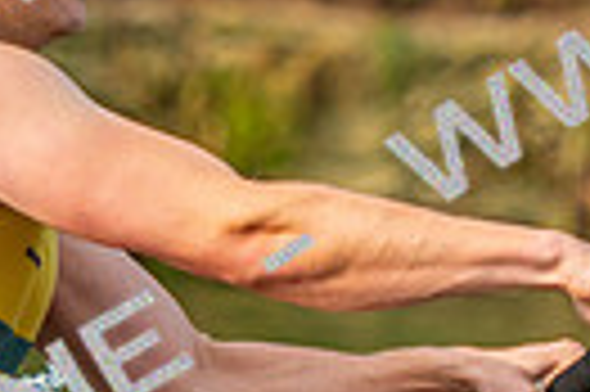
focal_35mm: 896
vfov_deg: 1.5
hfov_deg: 2.3
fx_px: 14666
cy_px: 277
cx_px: 59
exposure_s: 1/2500
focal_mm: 135
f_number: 2.8
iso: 250
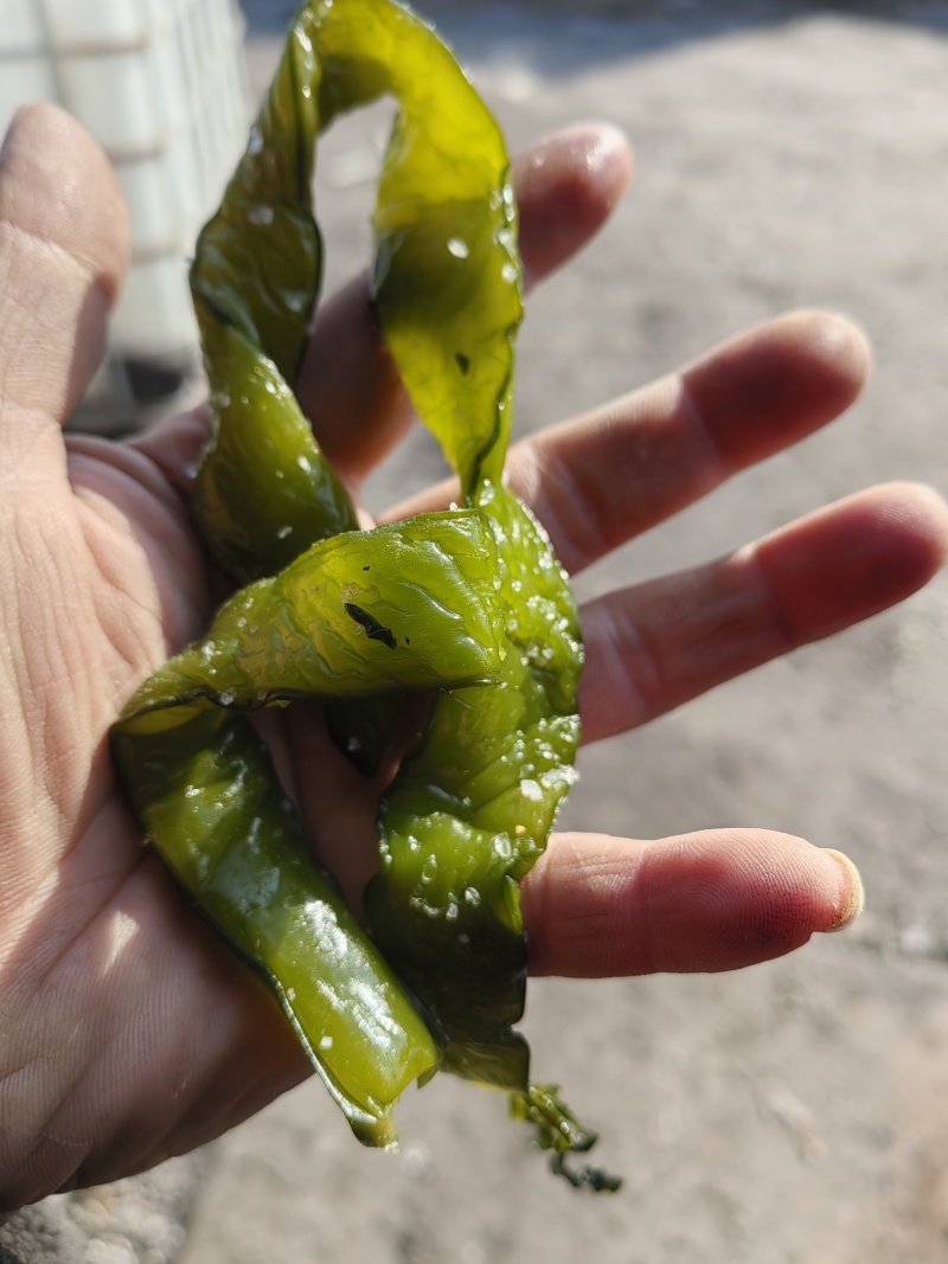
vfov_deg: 65.3
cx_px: 474
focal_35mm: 27
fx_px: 986
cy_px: 632
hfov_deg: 51.3
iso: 50
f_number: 1.9
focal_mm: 5.52
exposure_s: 1/2028
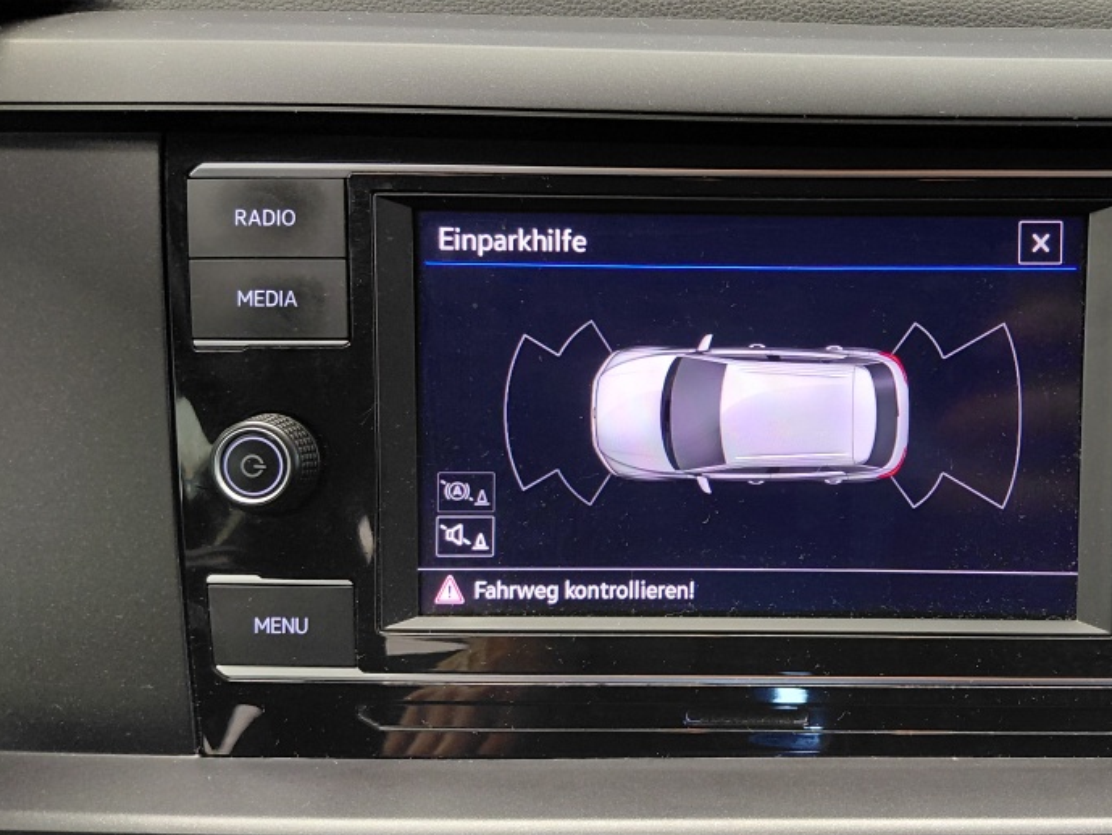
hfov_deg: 48.8
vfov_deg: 38.7
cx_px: 788
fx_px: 1189
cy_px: 430
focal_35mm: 37
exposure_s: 1/60
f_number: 1.8
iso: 320
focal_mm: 4.69
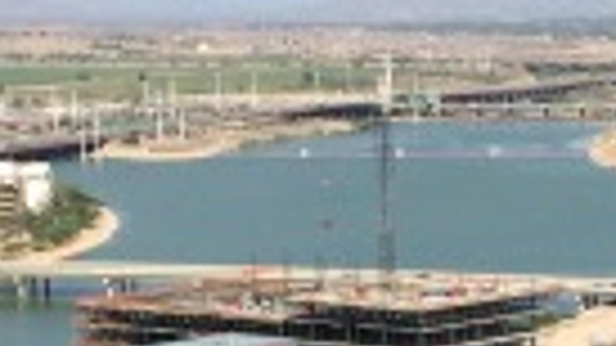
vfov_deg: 7.9
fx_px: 2417
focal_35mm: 148
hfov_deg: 14.3
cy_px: 643
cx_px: 603
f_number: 2.2
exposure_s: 1/2740
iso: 32
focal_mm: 4.15
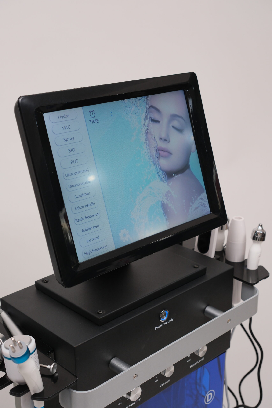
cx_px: 136
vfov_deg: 39.6
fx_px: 567
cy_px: 204
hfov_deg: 27.0
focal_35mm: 50
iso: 640
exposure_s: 1/180
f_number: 4
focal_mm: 33
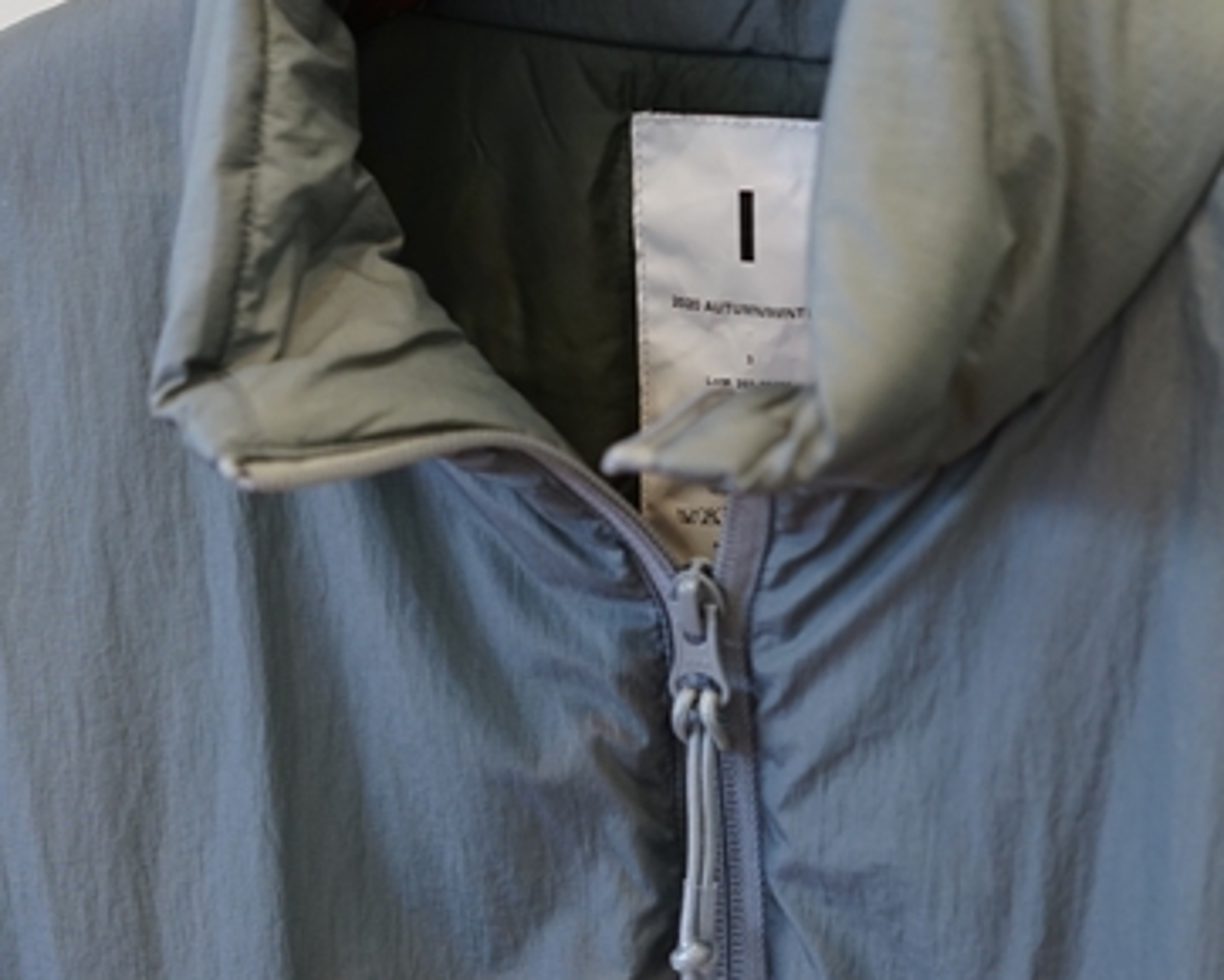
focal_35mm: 114
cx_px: 571
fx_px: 4132
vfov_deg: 13.4
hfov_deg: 16.8
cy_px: 154
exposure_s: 1/60
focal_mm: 55
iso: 500
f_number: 4
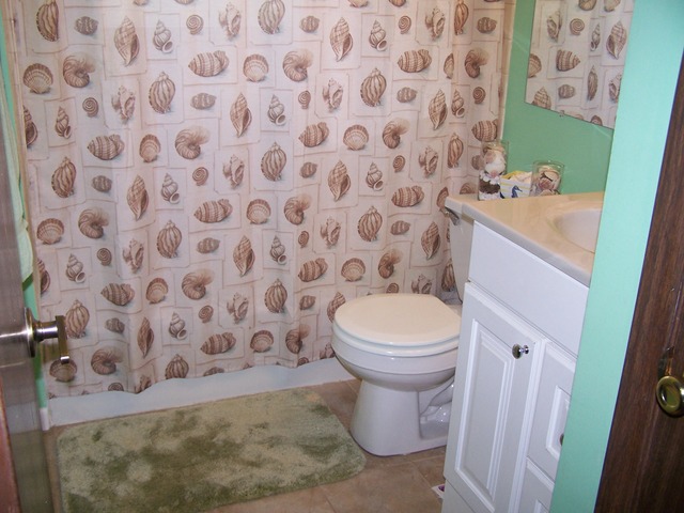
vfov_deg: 37.7
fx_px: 751
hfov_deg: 49.0
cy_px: 256
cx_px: 342
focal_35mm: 38
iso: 140
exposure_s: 1/60
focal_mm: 6.3
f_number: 2.8
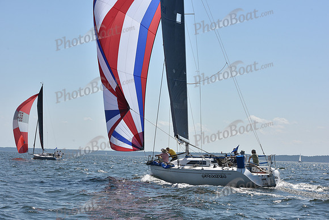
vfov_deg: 19.5
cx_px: 164
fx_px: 640
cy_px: 110
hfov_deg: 28.8
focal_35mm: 70
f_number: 11
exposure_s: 1/1250
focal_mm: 70
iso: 320
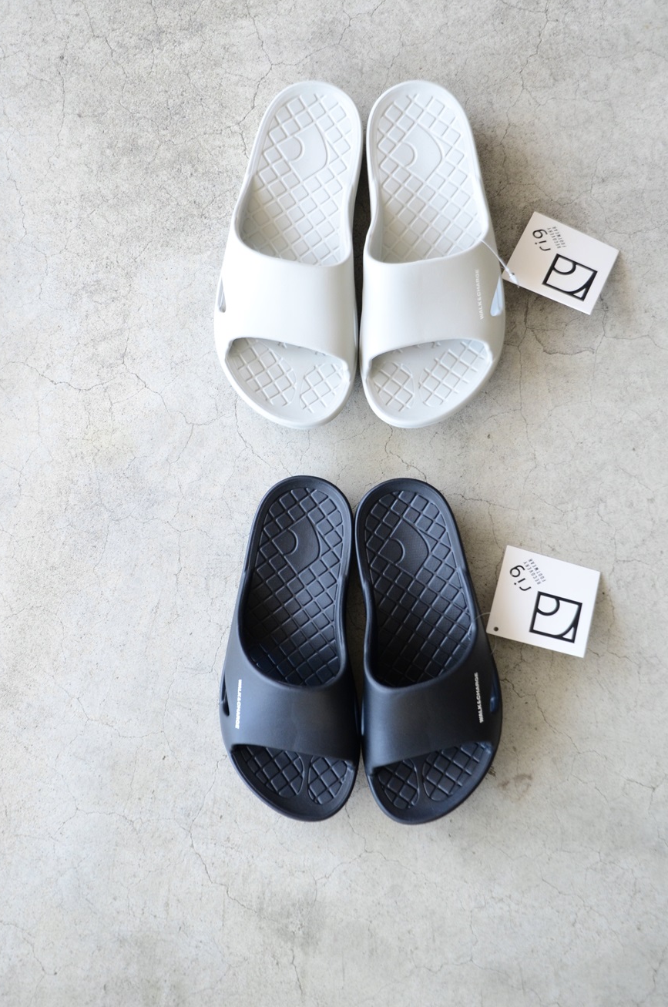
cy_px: 454
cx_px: 352
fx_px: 1257
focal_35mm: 45
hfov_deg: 29.8
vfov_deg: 43.6
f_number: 3.8
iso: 640
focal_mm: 26
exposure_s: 1/200
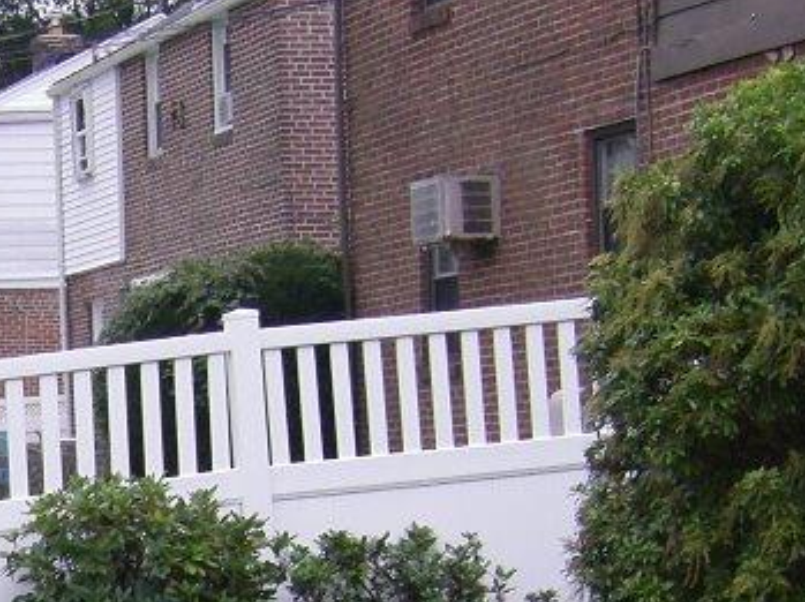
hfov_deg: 12.3
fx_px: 3647
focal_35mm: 157
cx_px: -175
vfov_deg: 9.3
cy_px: 817
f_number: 3.5
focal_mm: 6.3
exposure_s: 1/200
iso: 64
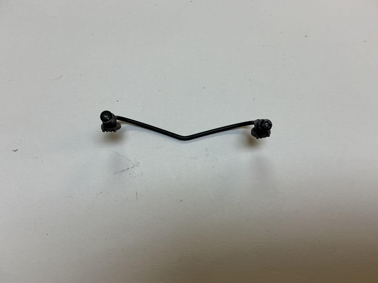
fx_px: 317
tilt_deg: -68.8
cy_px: 142
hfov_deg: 61.7
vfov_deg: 48.2
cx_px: 189
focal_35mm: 29
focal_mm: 3
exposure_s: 1/100
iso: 20
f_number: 1.8
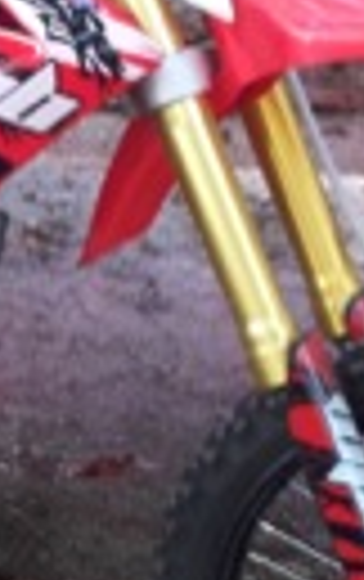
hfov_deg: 9.3
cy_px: 254
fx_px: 2151
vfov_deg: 15.3
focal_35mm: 136
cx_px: -263
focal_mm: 3.31
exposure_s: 1/33
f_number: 2.2
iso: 60
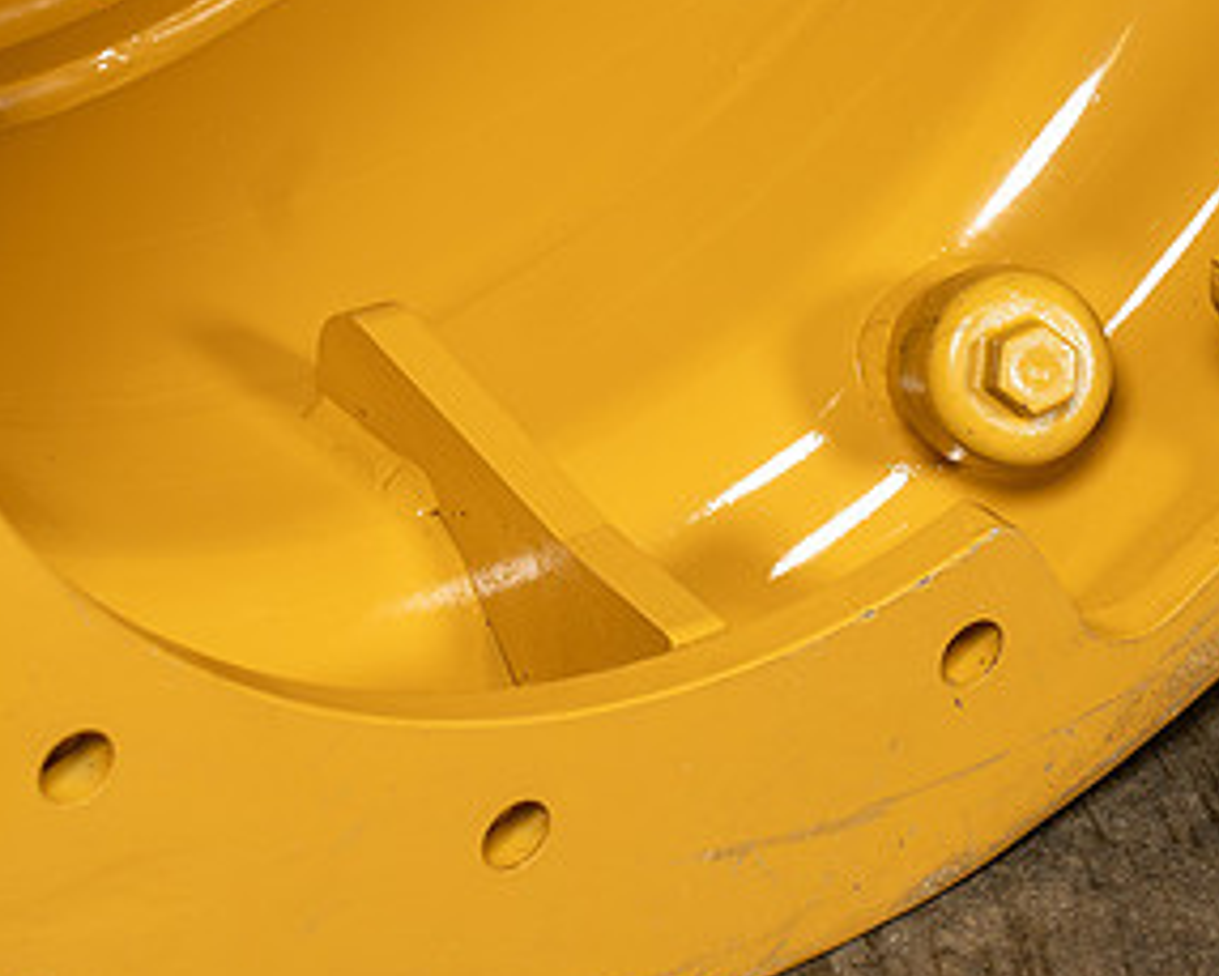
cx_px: 985
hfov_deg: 10.6
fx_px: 6532
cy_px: 428
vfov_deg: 8.5
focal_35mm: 181
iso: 800
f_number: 5.6
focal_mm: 95
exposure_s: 1/125
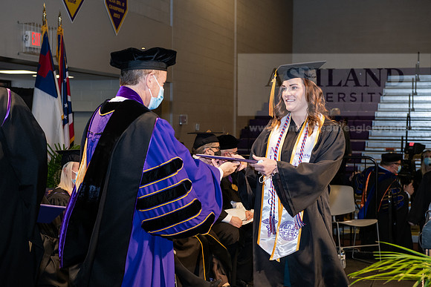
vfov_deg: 20.6
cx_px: 216
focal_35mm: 66
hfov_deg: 30.5
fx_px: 790
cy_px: 144
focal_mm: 66
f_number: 6.3
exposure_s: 1/200
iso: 1600
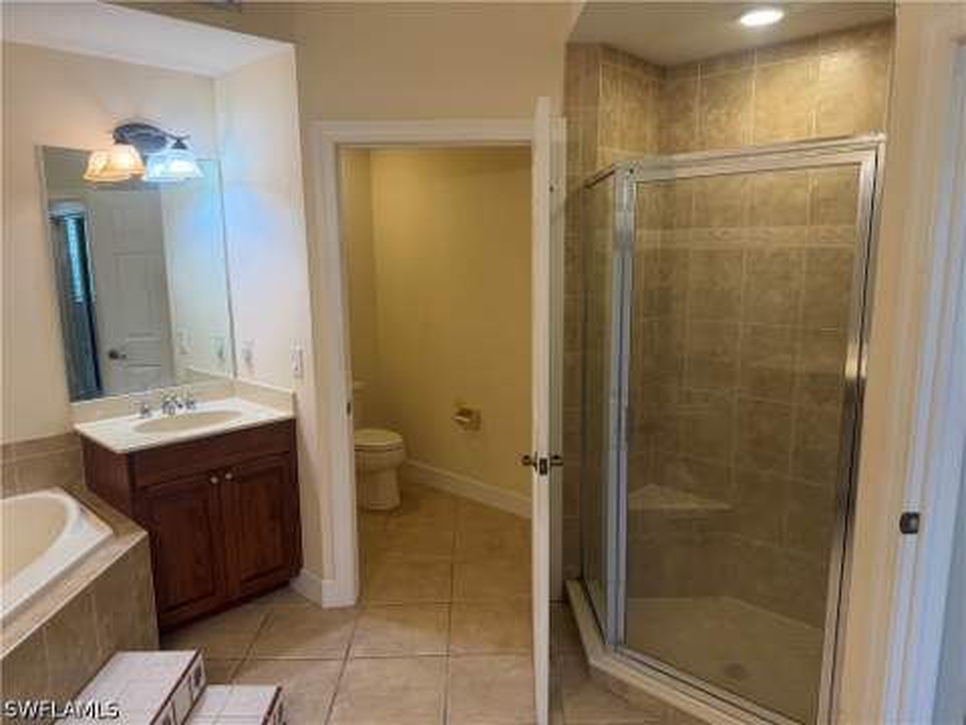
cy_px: 362
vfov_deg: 56.8
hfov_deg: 71.6
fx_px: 670
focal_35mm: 24
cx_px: 483
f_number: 1.78
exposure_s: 1/60
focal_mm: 6.76
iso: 125
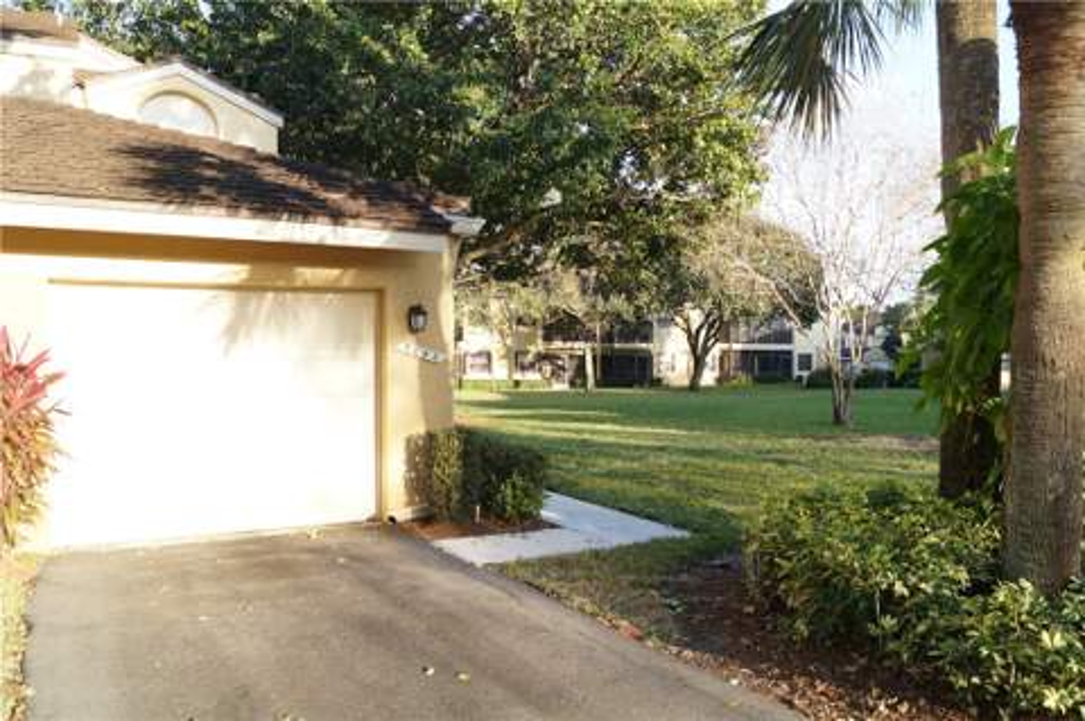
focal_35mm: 27
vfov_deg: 47.8
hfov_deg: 67.4
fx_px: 813
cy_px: 360
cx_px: 542
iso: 800
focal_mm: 18
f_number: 5
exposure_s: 1/640
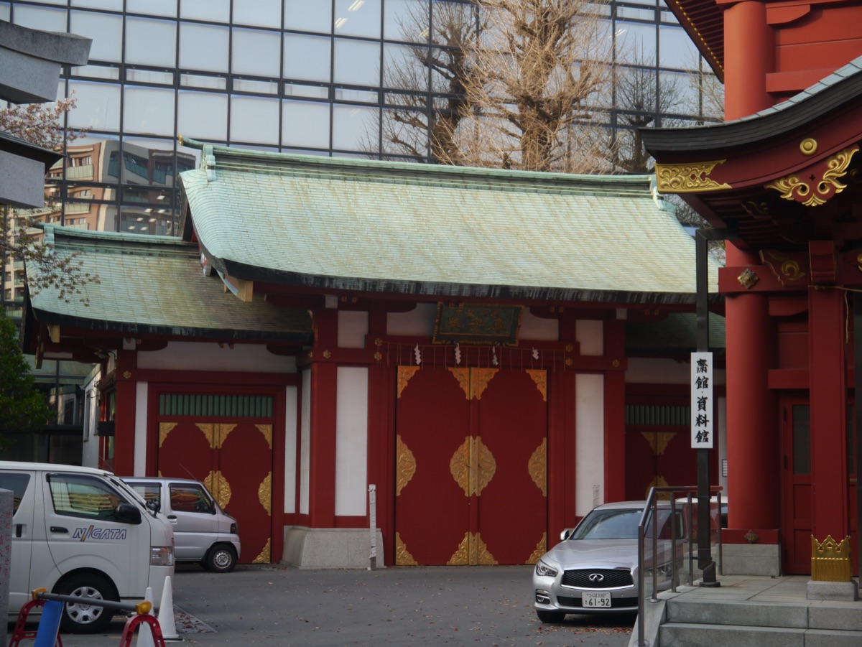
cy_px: 324
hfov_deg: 29.4
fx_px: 1644
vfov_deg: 22.3
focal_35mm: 66
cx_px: 431
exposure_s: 1/125
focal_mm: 33
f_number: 5.6
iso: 160
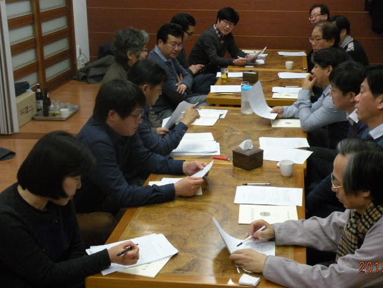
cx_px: 220
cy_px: 124
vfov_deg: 27.5
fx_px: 587
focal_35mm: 53
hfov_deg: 36.1
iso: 400
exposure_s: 1/48.4
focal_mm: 7.4
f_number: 3.2
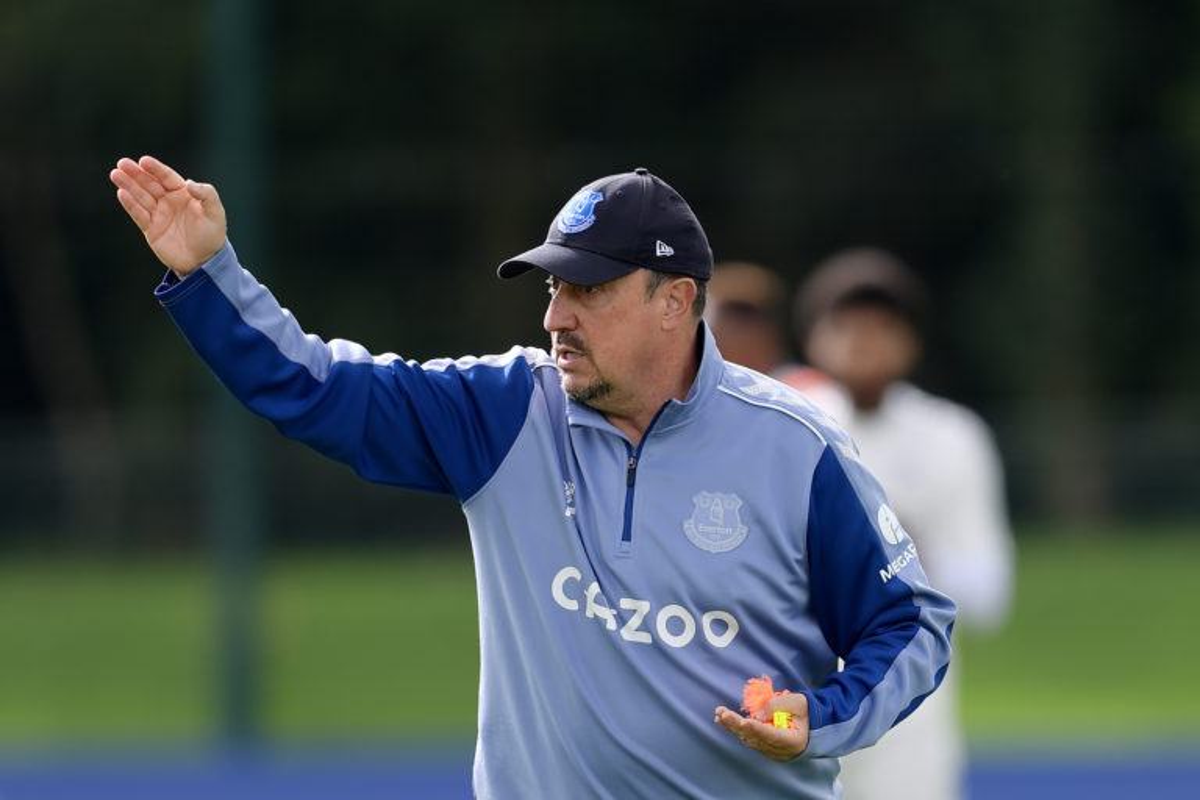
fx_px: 13332
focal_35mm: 400
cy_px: 400
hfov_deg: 5.2
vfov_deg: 3.4
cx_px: 600
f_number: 2.8
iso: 200
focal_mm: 400
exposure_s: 1/800
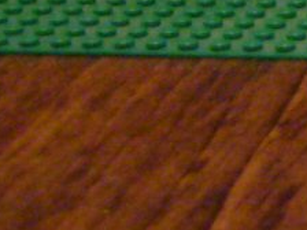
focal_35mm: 220
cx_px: 872
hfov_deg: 7.9
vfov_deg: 6.2
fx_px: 1951
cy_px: -449
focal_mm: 5.8
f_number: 2.8
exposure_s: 1/6
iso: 200
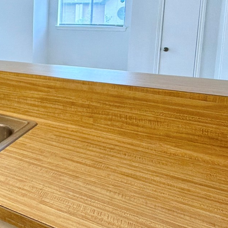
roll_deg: -0.6
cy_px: 51
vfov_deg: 40.4
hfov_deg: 35.9
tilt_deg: -6.5
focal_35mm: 40
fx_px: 298
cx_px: -20
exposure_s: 1/120
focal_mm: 2.22
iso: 125
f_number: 2.2
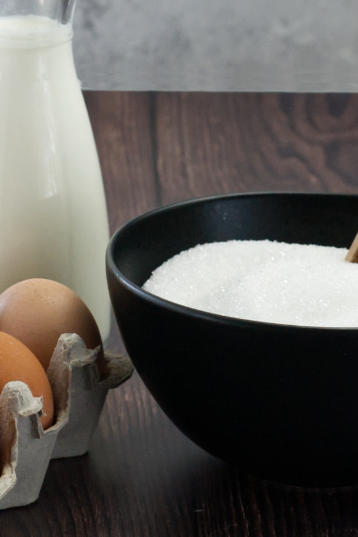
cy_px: 45
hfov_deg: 8.5
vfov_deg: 12.7
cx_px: 155
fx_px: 2402
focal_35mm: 161
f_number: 6.3
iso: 1600
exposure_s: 1/80
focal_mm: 50
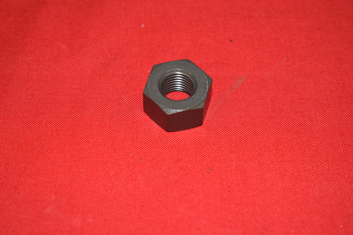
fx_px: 809
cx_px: 176
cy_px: 118
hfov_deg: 24.6
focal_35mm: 82
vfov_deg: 16.6
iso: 640
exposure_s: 1/125
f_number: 5.6
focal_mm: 55
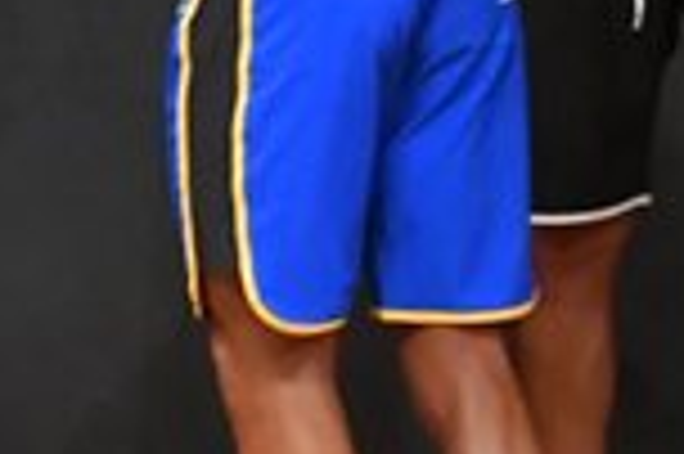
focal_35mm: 1225
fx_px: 23250
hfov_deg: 1.7
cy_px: -13
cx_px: -245
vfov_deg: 1.1
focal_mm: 160
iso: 7200
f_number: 5.6
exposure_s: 1/400
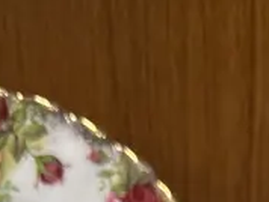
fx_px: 1074
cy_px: 577
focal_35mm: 138
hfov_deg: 14.0
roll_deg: +0.2
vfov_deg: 9.0
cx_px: 274
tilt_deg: -29.6
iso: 200
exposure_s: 1/100
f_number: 1.78
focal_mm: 6.86
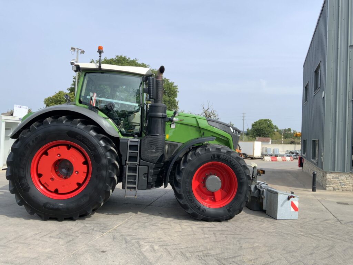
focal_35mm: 29
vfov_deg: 48.2
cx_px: 176
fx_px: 296
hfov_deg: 61.7
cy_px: 132
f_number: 1.8
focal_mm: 3
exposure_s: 1/389
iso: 16
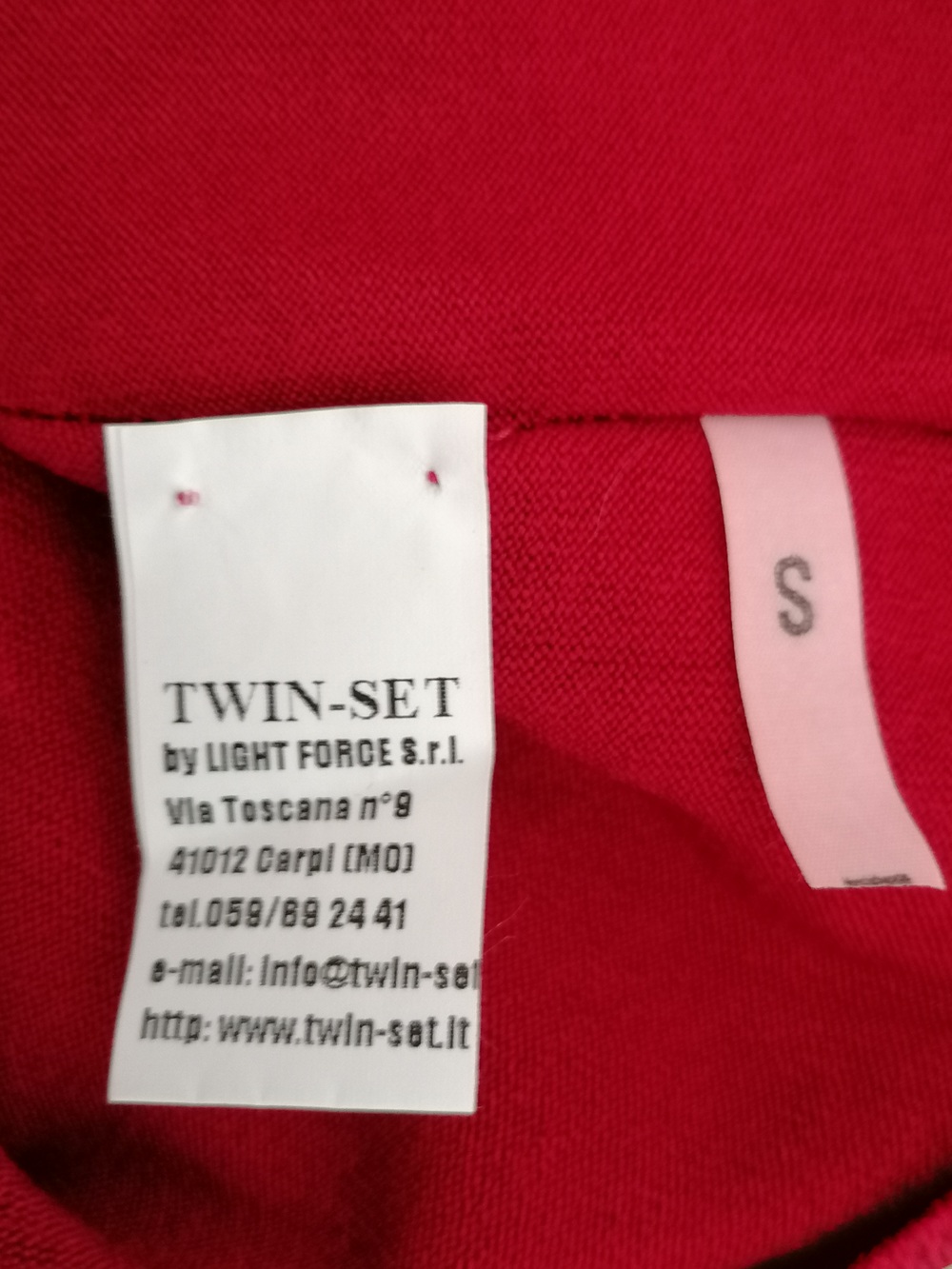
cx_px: 476
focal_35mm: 42
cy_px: 634
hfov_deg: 34.4
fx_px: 1540
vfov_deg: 44.8
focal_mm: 4.75
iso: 640
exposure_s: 1/20
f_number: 1.8
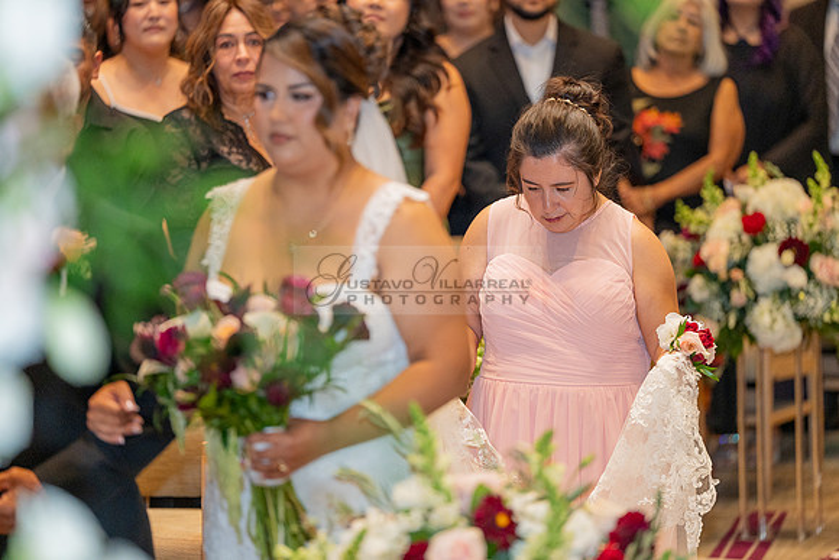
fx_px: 4662
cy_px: 280
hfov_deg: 10.3
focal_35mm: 200
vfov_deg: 6.9
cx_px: 420
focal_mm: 200
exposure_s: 1/160
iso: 1250
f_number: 3.2
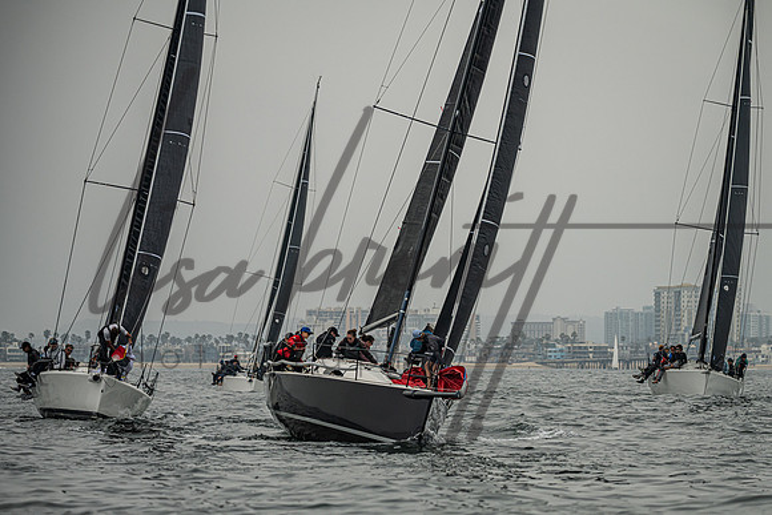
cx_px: 437
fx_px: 4353
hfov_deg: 10.1
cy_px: 304
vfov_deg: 6.8
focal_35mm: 203
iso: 220
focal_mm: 170
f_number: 4.8
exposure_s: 1/4000
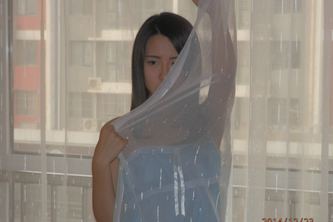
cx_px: 167
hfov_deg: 21.5
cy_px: 123
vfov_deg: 14.4
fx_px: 879
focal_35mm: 95
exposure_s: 1/125
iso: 200
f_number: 4.3
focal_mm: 16.25
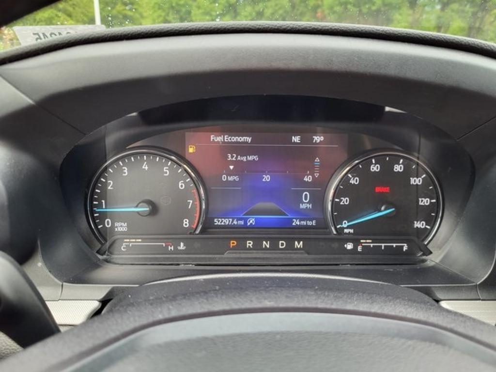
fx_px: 373
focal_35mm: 26
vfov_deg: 53.1
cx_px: 248
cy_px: 186
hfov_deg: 67.3
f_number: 1.8
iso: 80
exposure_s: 1/120
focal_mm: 5.4
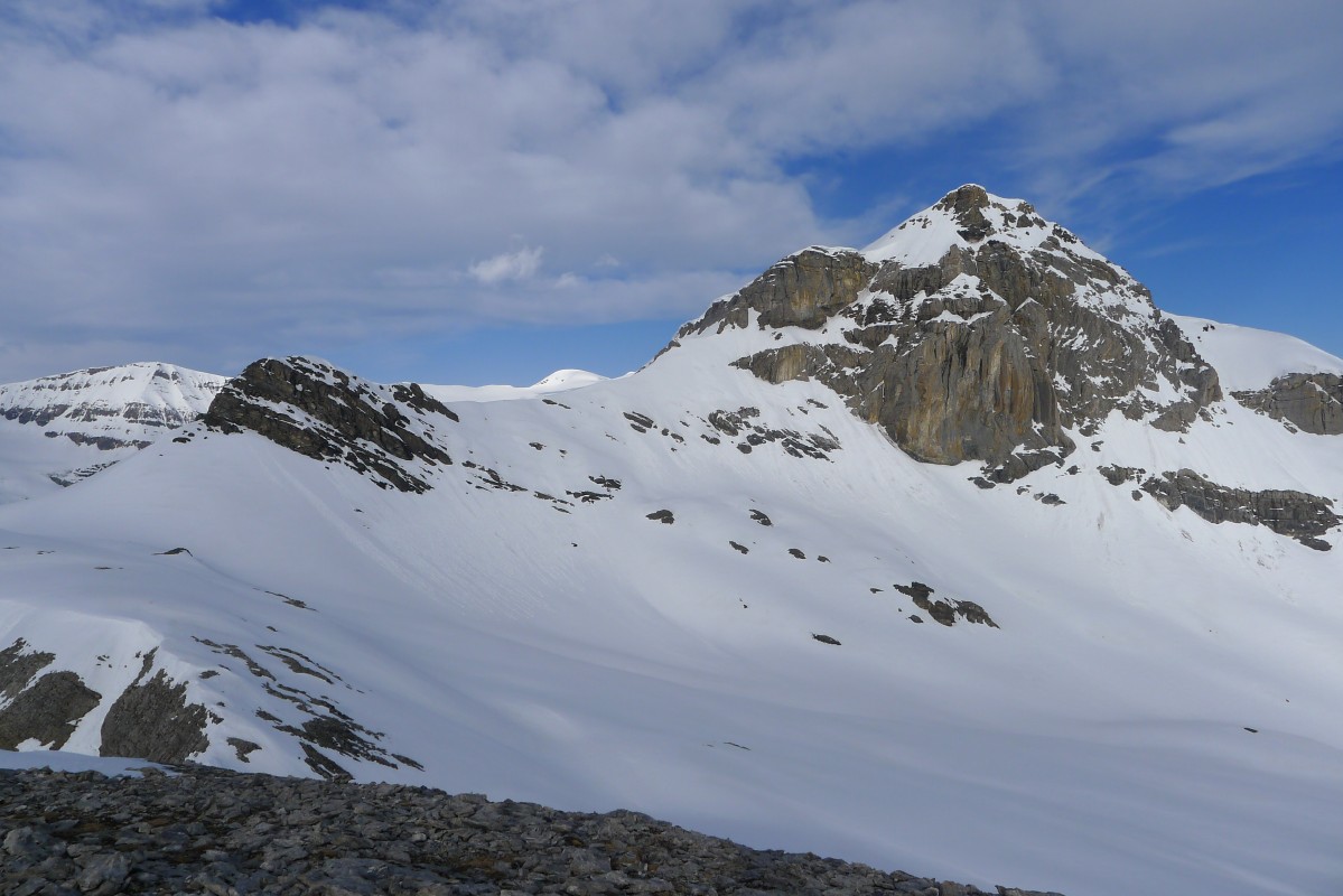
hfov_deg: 73.7
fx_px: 895
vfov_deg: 53.2
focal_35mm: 24
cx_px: 672
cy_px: 448
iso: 80
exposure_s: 1/1000
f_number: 5
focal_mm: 5.1
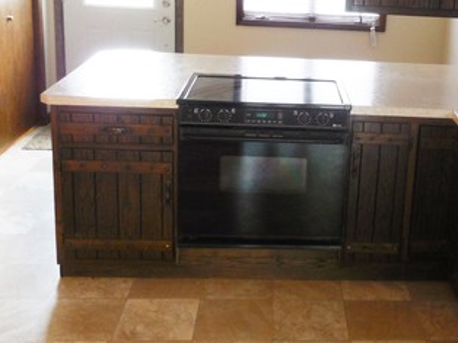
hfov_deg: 36.5
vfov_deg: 28.3
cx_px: 353
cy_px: 114
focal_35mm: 51
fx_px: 674
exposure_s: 1/30
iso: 220
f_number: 3.1
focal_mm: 4.5
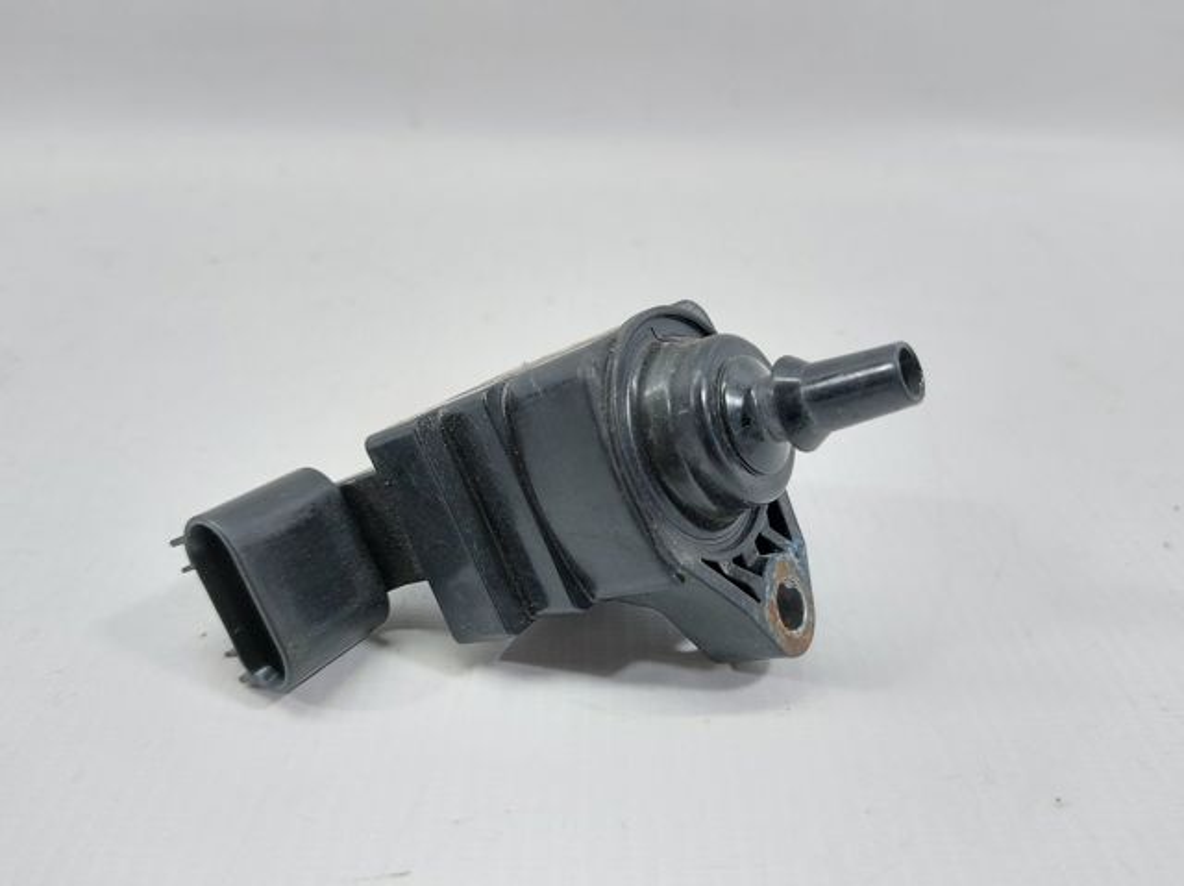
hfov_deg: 71.6
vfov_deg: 56.8
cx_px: 592
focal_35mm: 24
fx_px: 820
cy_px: 443
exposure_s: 1/50
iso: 100
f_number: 1.8
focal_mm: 5.23
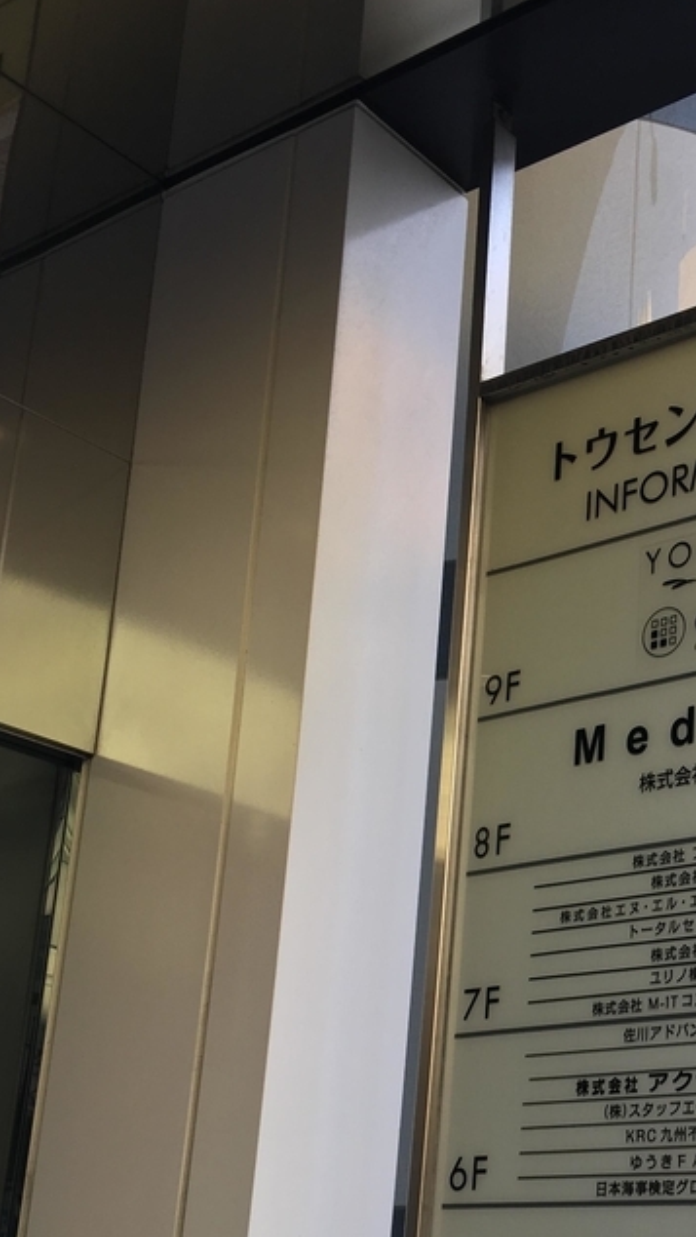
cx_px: 733
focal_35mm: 51
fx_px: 1672
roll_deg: -0.1
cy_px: 860
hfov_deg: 22.4
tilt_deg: +14.6
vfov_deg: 39.9
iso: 25
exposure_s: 1/123
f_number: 2.2
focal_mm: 4.15
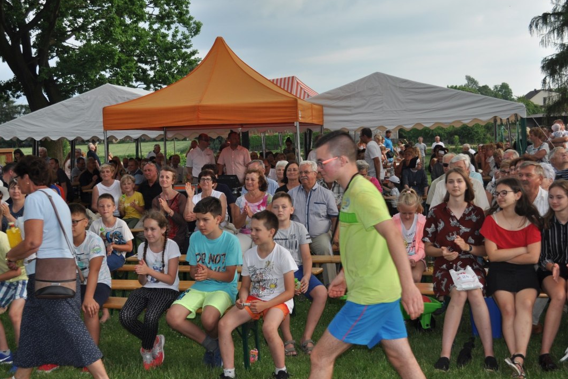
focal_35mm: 54
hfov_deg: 36.9
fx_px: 852
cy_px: 209
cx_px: 274
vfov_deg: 25.1
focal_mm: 32
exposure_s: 1/200
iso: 200
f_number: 5
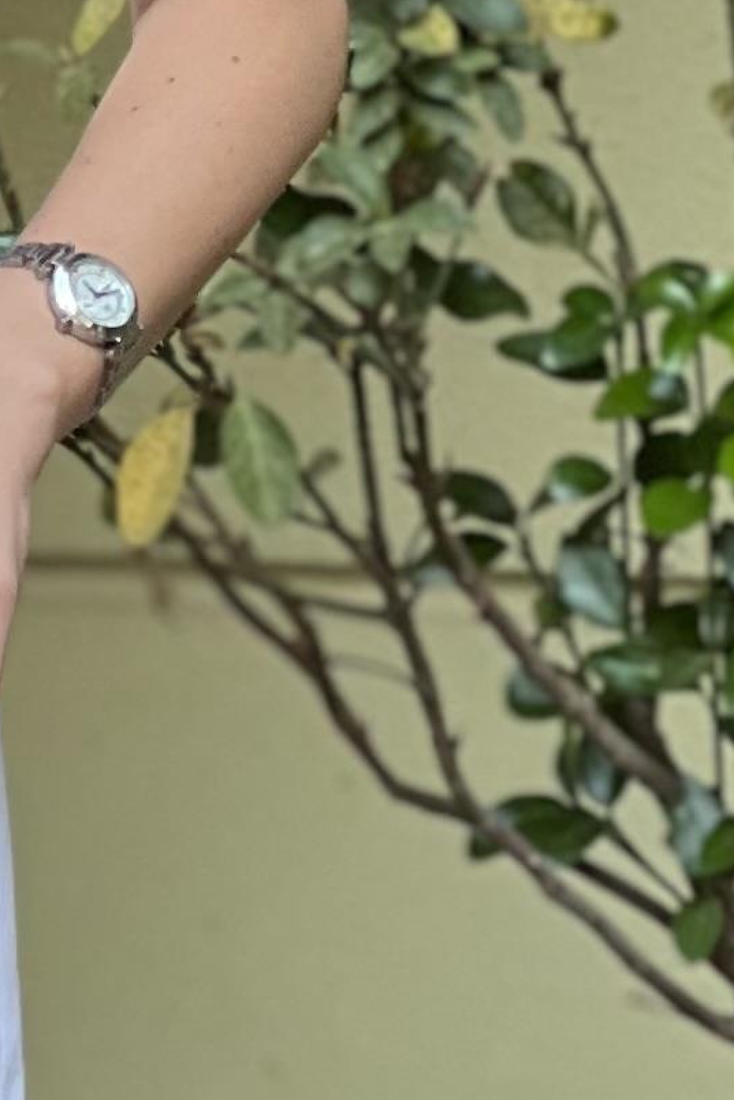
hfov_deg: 3.4
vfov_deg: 5.1
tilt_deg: -1.5
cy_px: 909
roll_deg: -0.3
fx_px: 12258
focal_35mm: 401
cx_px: -738
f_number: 2.8
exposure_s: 1/121
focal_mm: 9
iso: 80
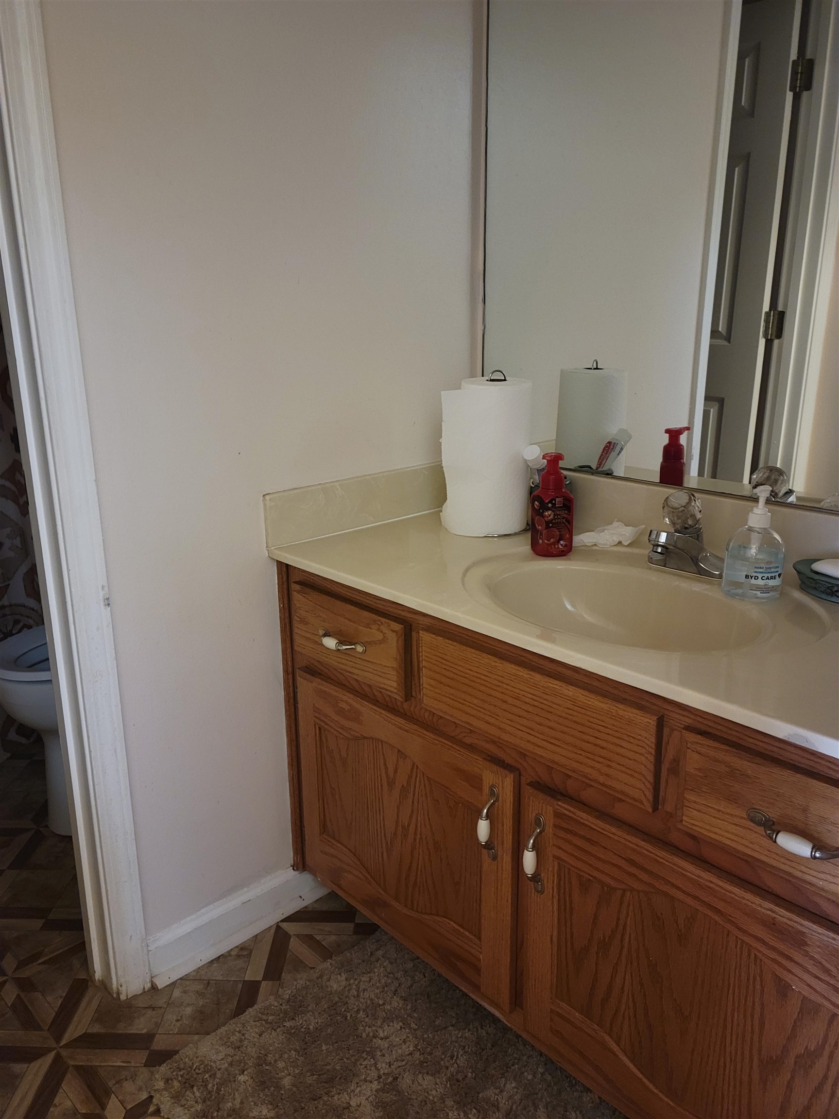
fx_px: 905
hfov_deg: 49.7
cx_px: 420
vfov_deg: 63.5
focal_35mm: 28
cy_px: 560
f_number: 2
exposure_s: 1/30
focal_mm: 5.9
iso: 640
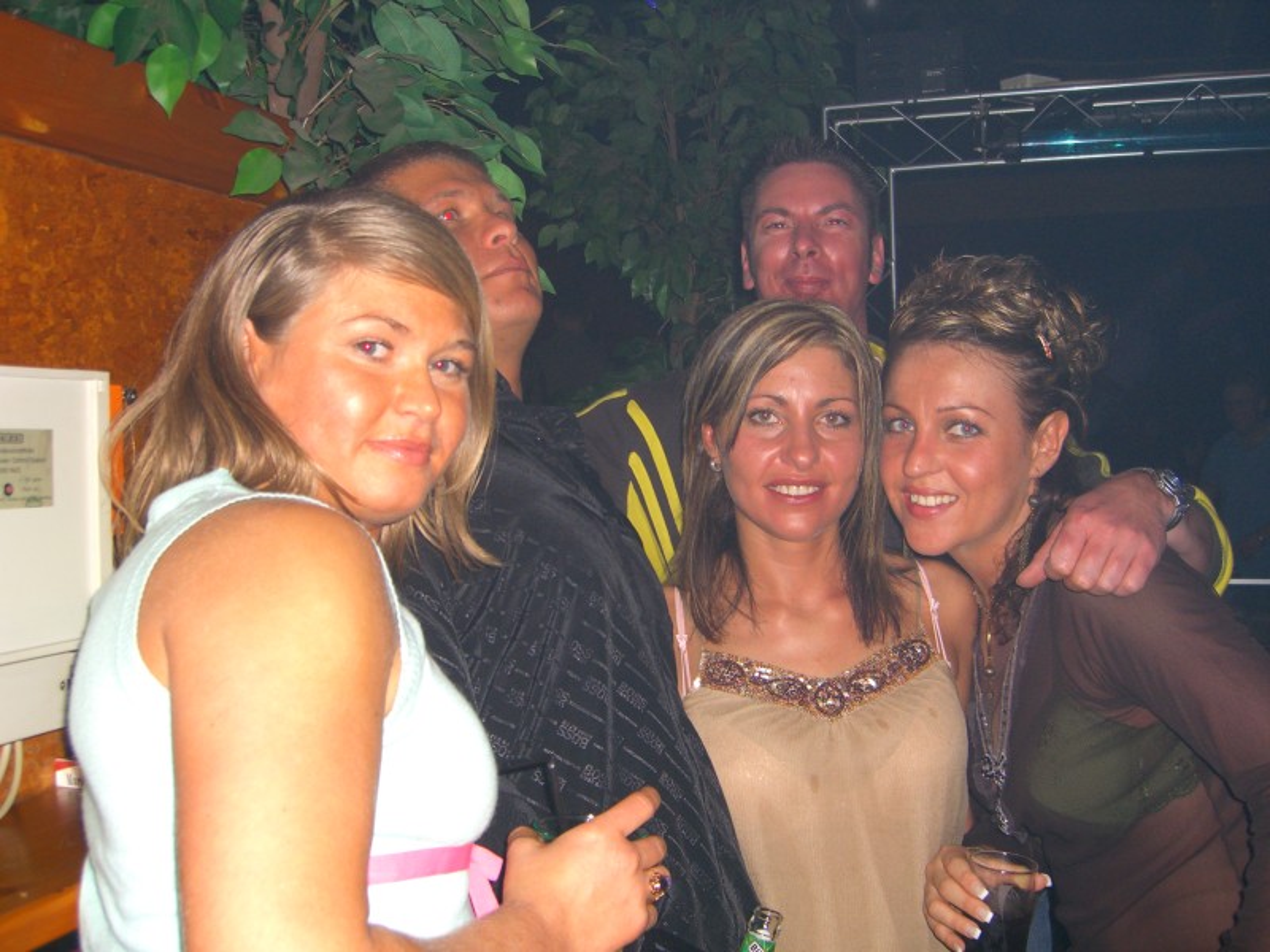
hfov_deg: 49.0
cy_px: 476
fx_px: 1394
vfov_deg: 37.7
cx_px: 635
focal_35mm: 38
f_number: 2.8
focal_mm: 7.9
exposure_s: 1/60
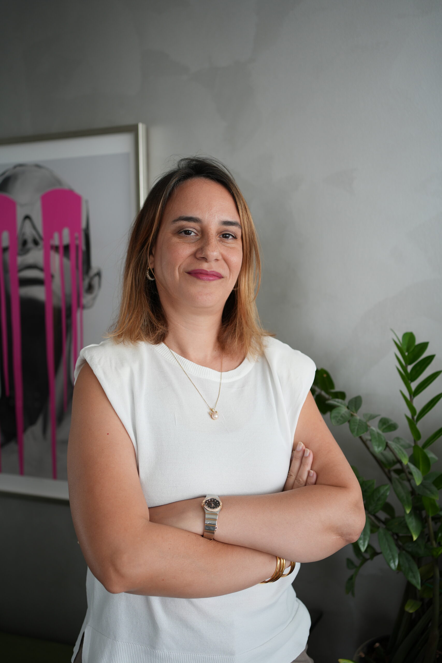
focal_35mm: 35
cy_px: 332
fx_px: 644
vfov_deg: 54.4
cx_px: 221
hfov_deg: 37.9
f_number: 2.8
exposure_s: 1/80
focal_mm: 35
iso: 100
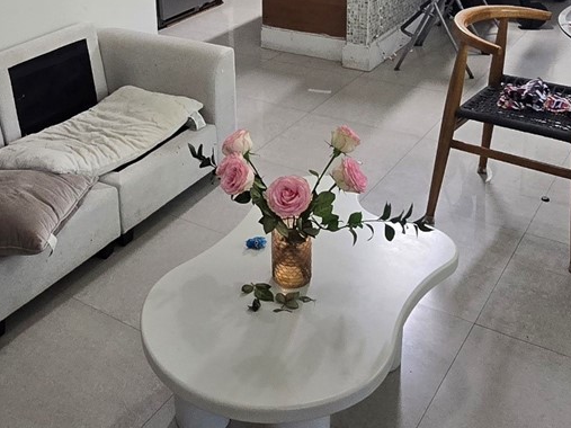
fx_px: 676
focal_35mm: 41
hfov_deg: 44.9
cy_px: 77
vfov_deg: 33.9
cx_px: 179
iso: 200
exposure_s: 1/60.2
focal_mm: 2.2
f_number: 2.2
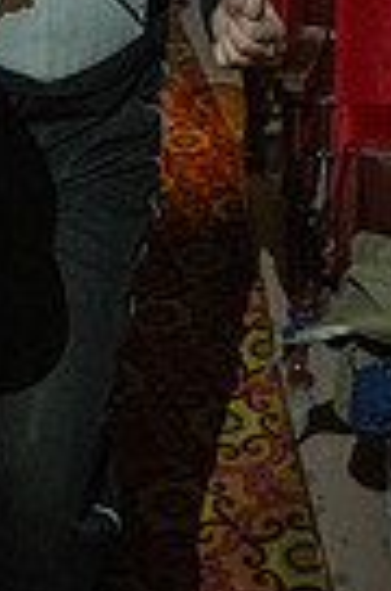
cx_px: -30
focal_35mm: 83
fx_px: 1359
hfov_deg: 15.9
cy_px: -348
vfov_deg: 20.3
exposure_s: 1/500
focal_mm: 25
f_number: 2.8
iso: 12800
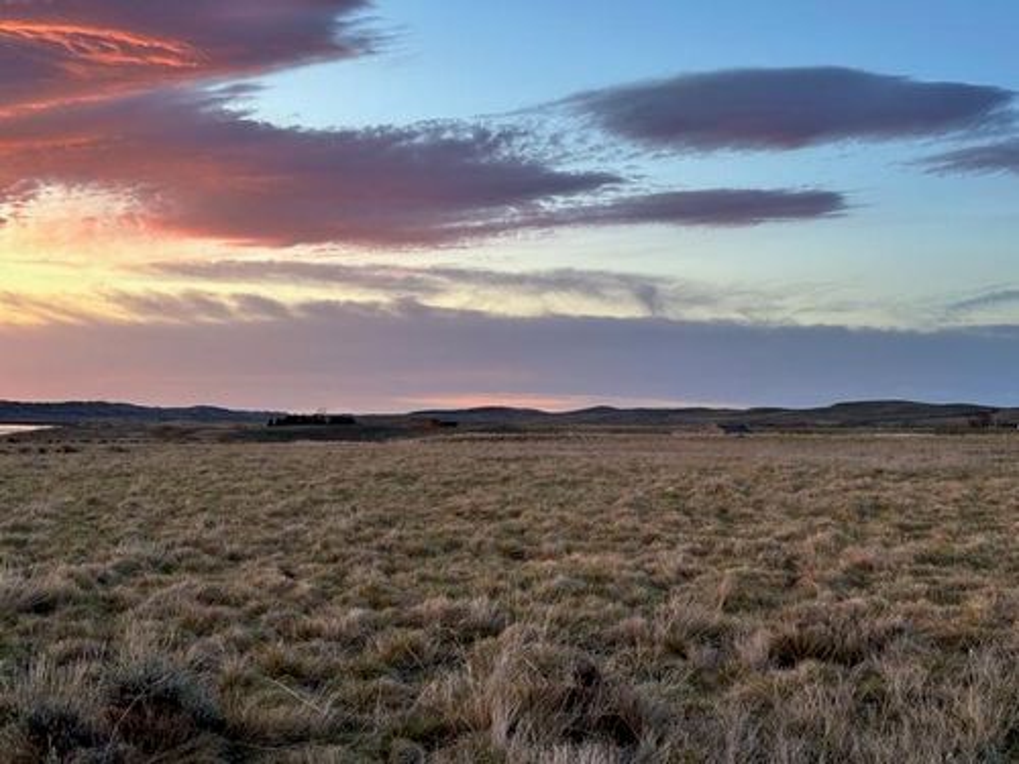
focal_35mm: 52
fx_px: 1531
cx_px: 510
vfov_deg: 28.0
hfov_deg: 36.8
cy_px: 382
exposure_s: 1/128
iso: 50
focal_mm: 5.96
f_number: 1.6
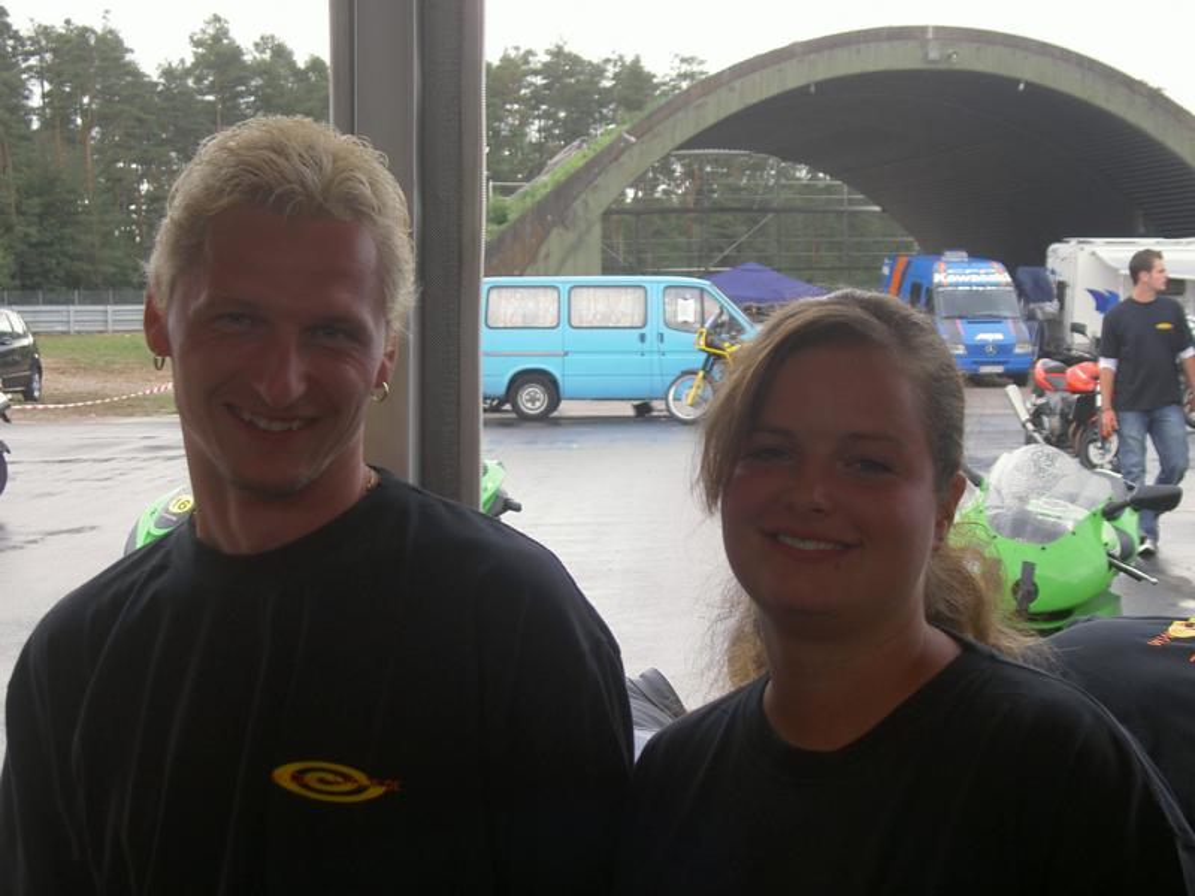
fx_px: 2382
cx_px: 598
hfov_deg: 28.2
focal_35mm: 69
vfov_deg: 21.3
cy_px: 448
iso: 100
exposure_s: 1/80
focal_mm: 14.2
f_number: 3.7
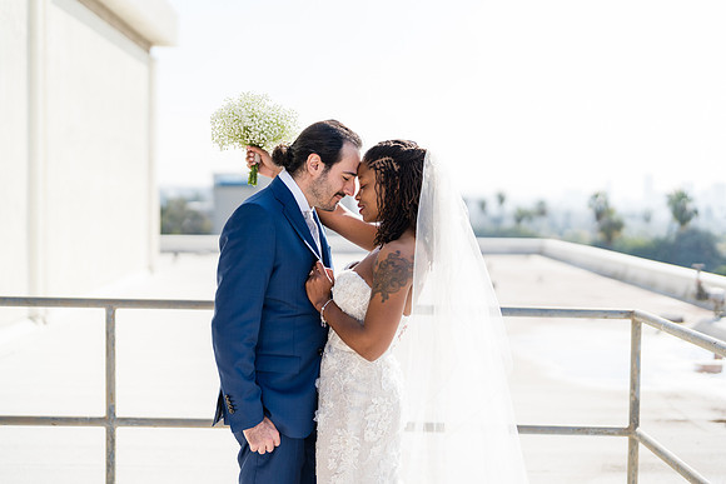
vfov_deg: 27.0
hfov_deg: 39.6
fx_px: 1009
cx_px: 363
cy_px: 242
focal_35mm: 50
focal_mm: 50
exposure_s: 1/5000
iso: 100
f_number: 1.2
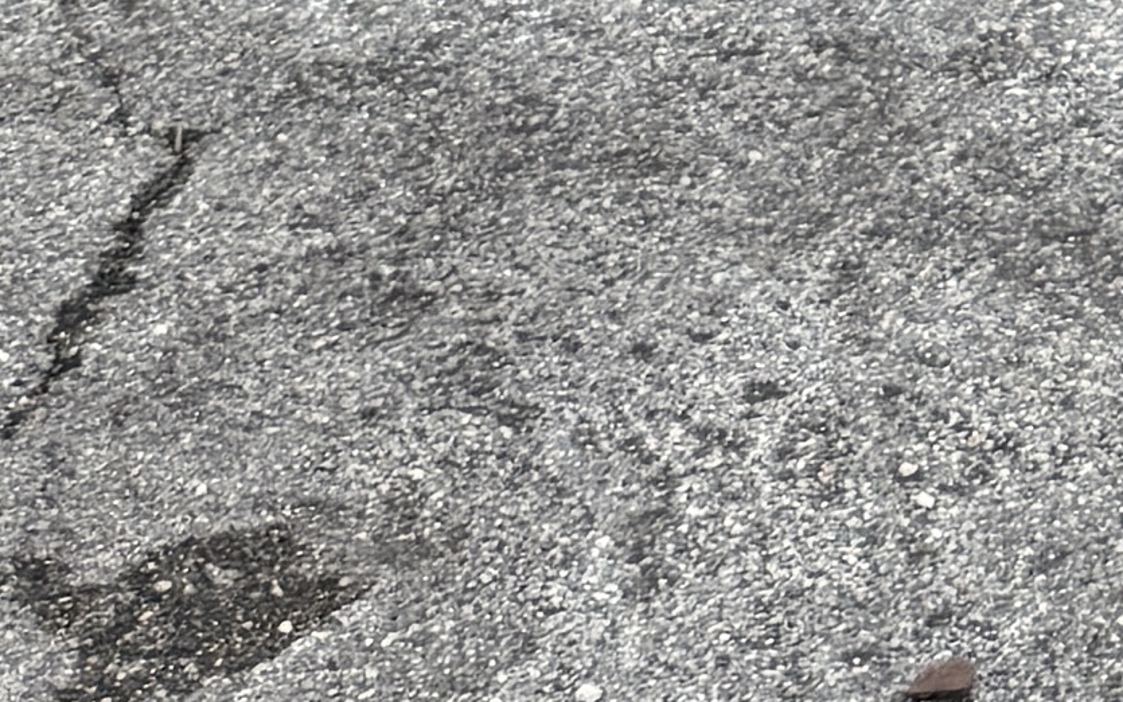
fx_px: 5326
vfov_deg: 6.6
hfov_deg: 11.2
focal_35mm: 174
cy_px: -1682
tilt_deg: -7.5
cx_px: 2074
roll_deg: -0.6
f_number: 1.78
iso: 100
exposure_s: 1/992
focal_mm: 6.76
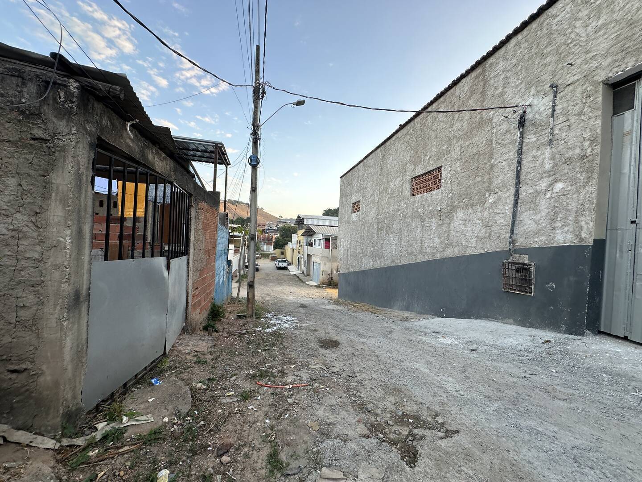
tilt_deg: +0.3
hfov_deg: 102.1
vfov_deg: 85.7
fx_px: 260
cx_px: 321
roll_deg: -2.9
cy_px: 241
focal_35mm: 14
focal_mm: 2.22
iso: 40
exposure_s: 1/126
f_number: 2.2
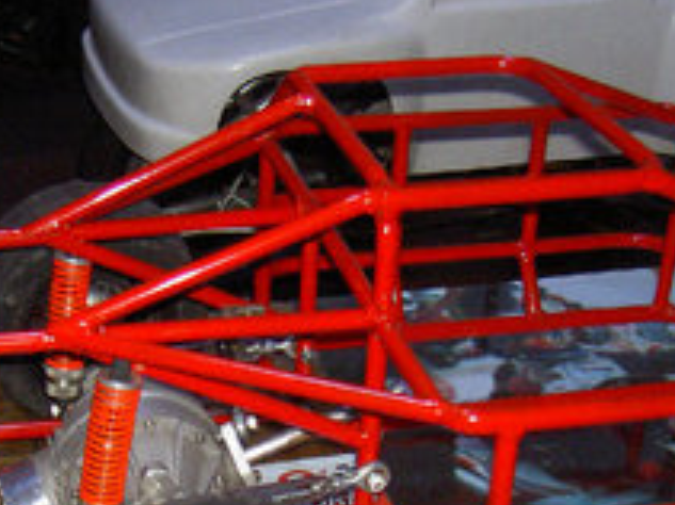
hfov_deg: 26.1
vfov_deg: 19.5
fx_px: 1442
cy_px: 470
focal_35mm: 74
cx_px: 208
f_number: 2.8
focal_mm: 8
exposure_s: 1/59.5
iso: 100
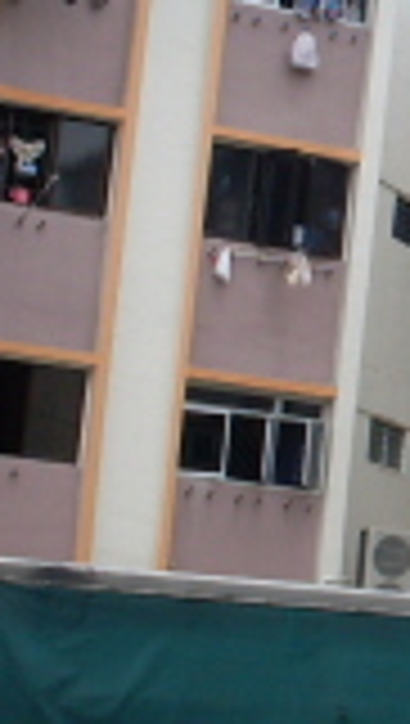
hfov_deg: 8.1
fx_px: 2715
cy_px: 351
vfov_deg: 15.2
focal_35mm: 141
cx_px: 883
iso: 80
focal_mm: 6.3
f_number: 8.4
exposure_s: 1/125
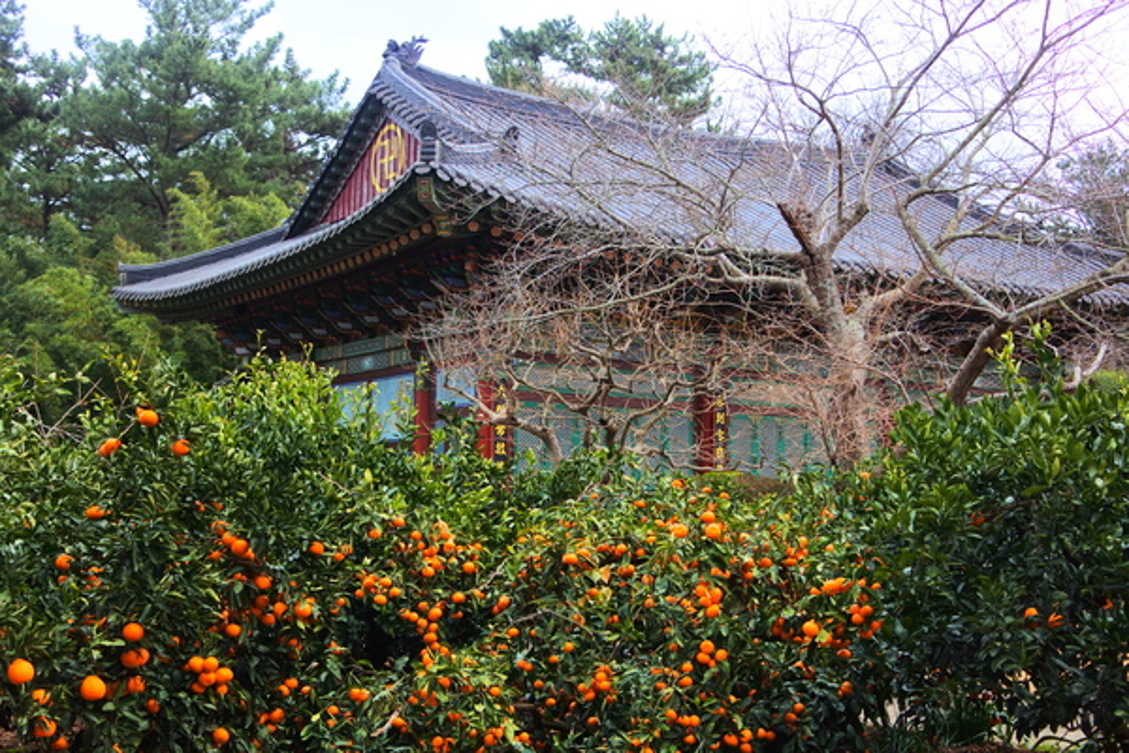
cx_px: 564
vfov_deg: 27.5
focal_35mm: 49
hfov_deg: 40.3
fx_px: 1537
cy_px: 376
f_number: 2.2
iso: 200
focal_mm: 18.5
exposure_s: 1/640
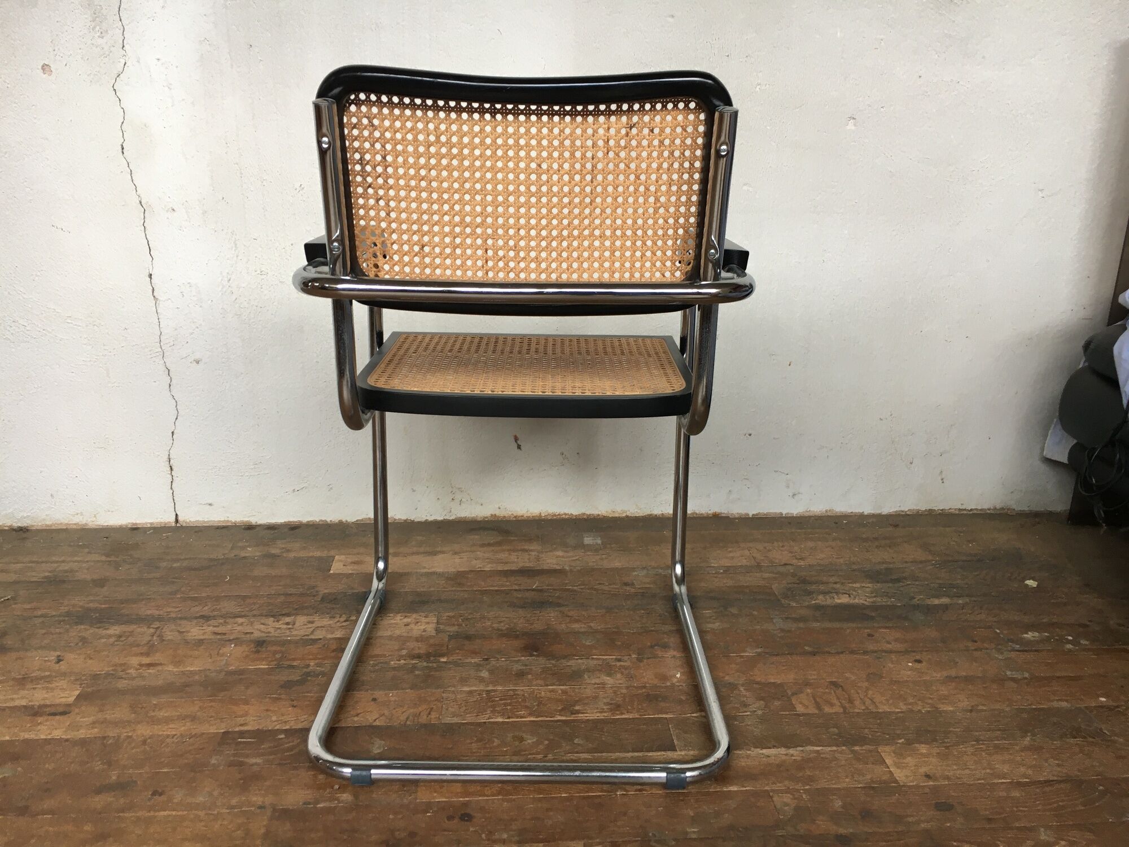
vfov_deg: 48.2
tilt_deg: -18.1
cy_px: 424
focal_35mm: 29
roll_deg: -1.5
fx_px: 946
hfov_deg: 61.7
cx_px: 564
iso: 25
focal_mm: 4.15
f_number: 2.2
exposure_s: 1/33
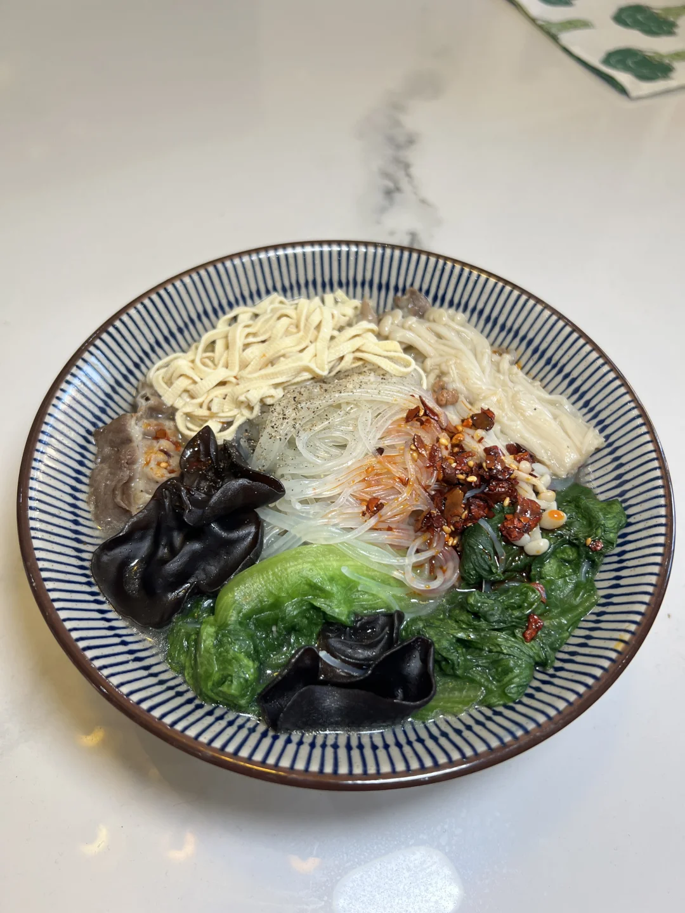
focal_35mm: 26
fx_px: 686
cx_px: 342
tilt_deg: -53.8
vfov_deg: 67.3
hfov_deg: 53.1
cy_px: 456
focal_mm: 5.7
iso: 100
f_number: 1.5
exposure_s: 1/100
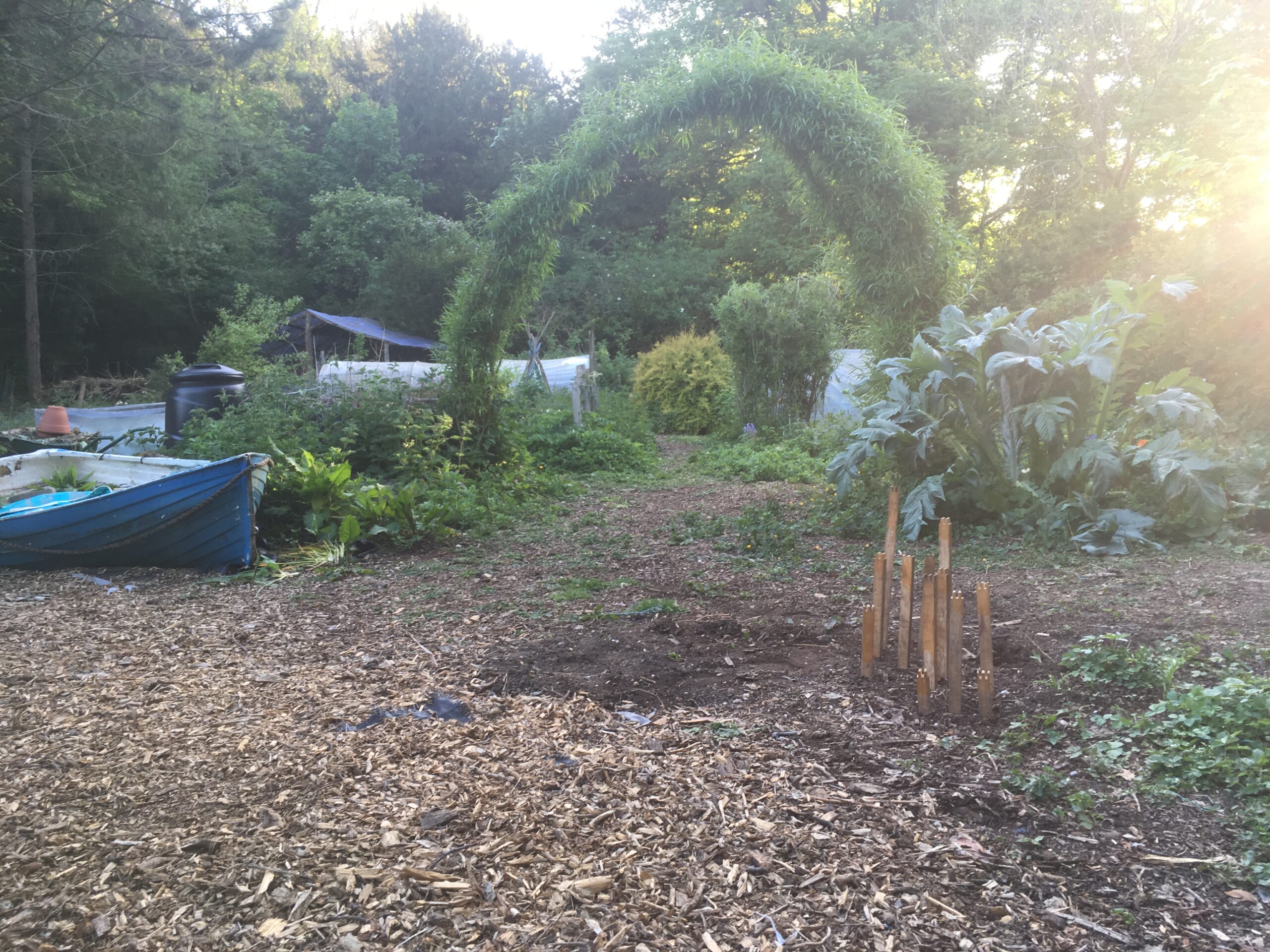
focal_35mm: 29
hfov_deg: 61.7
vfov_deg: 48.2
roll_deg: -2.3
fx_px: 1064
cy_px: 476
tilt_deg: -4.5
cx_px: 635
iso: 25
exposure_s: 1/50
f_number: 2.2
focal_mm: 4.15
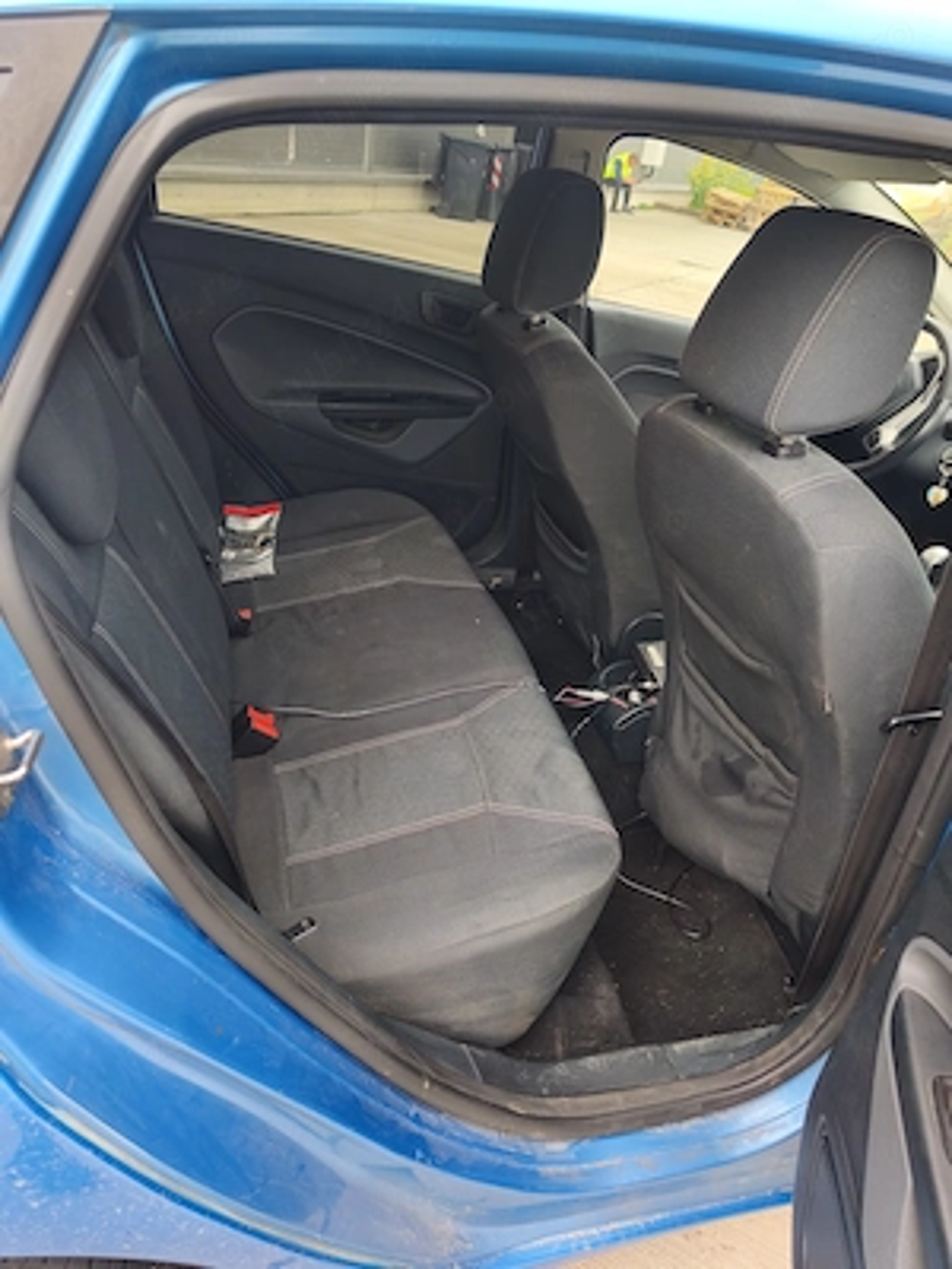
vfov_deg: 73.9
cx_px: 476
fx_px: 843
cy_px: 634
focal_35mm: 23
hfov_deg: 58.9
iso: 100
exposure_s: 1/99.9
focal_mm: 6.18
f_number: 1.65
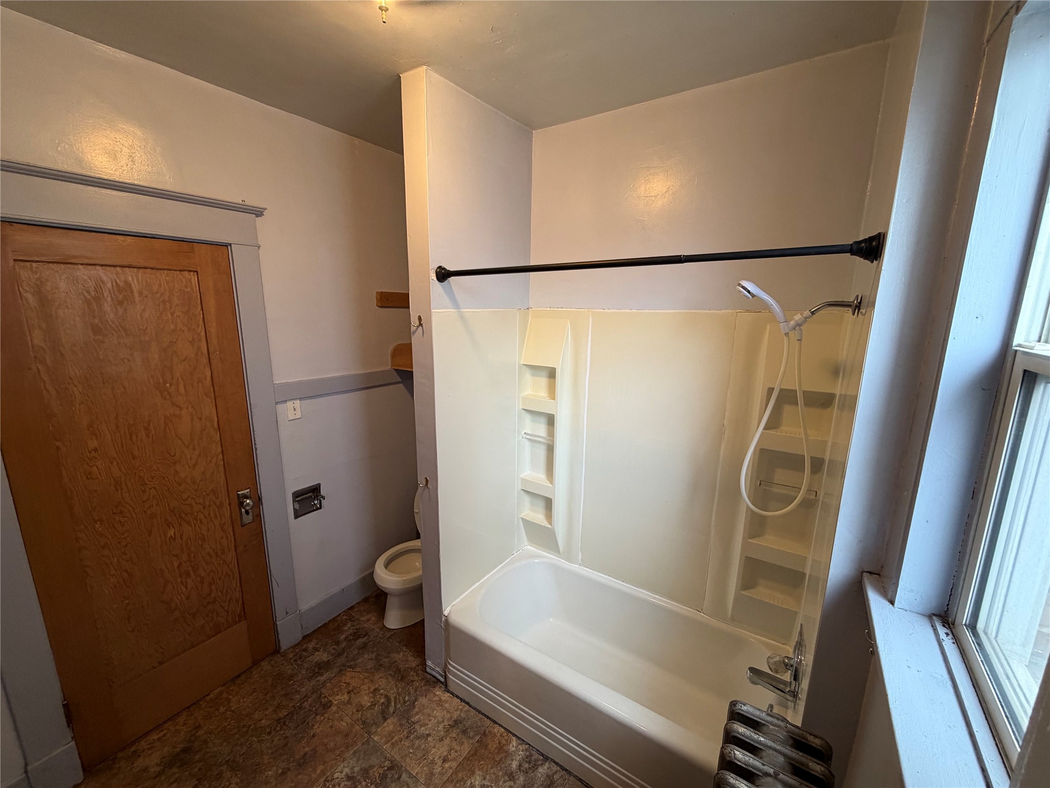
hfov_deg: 102.1
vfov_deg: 85.7
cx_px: 525
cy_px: 394
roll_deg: -0.5
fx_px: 425
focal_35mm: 14
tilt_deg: -12.5
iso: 200
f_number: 2.2
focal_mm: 2.22
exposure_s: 1/120
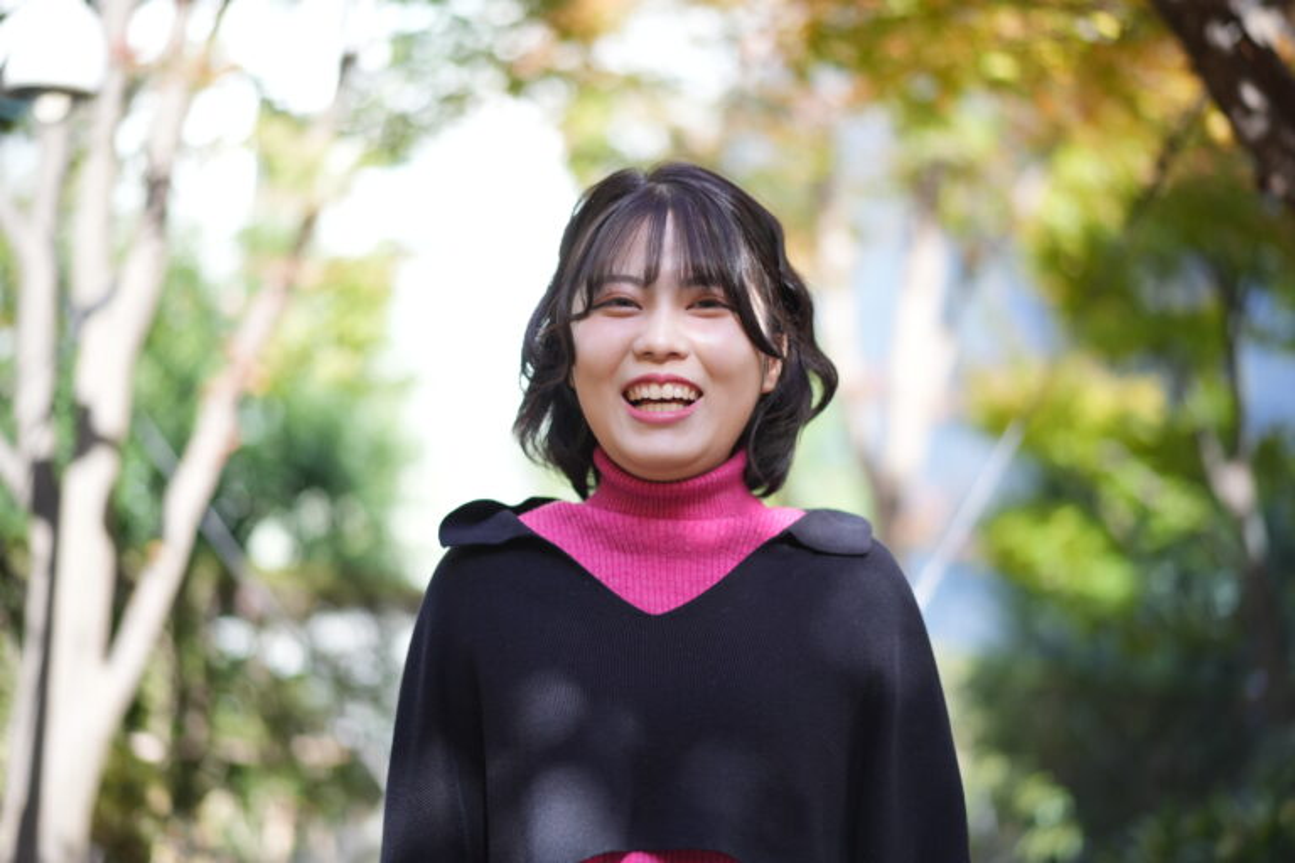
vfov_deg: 24.6
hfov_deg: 36.2
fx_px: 1978
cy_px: 432
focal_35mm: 55
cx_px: 648
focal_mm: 55
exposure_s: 1/125
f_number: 1.8
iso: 800
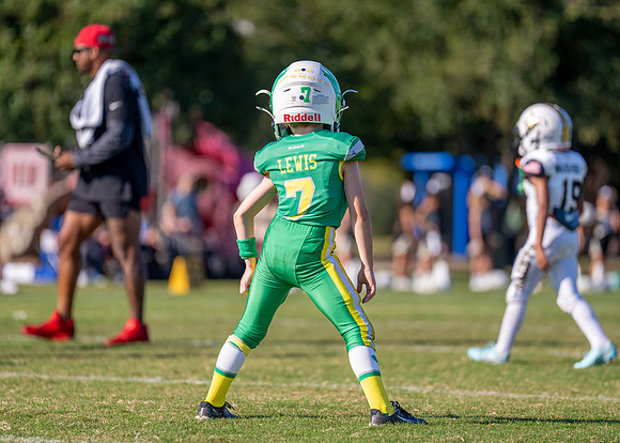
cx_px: 312
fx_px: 4618
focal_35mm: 262
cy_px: 217
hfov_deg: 7.7
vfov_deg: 5.5
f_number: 2.8
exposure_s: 1/4000
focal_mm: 200
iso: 250
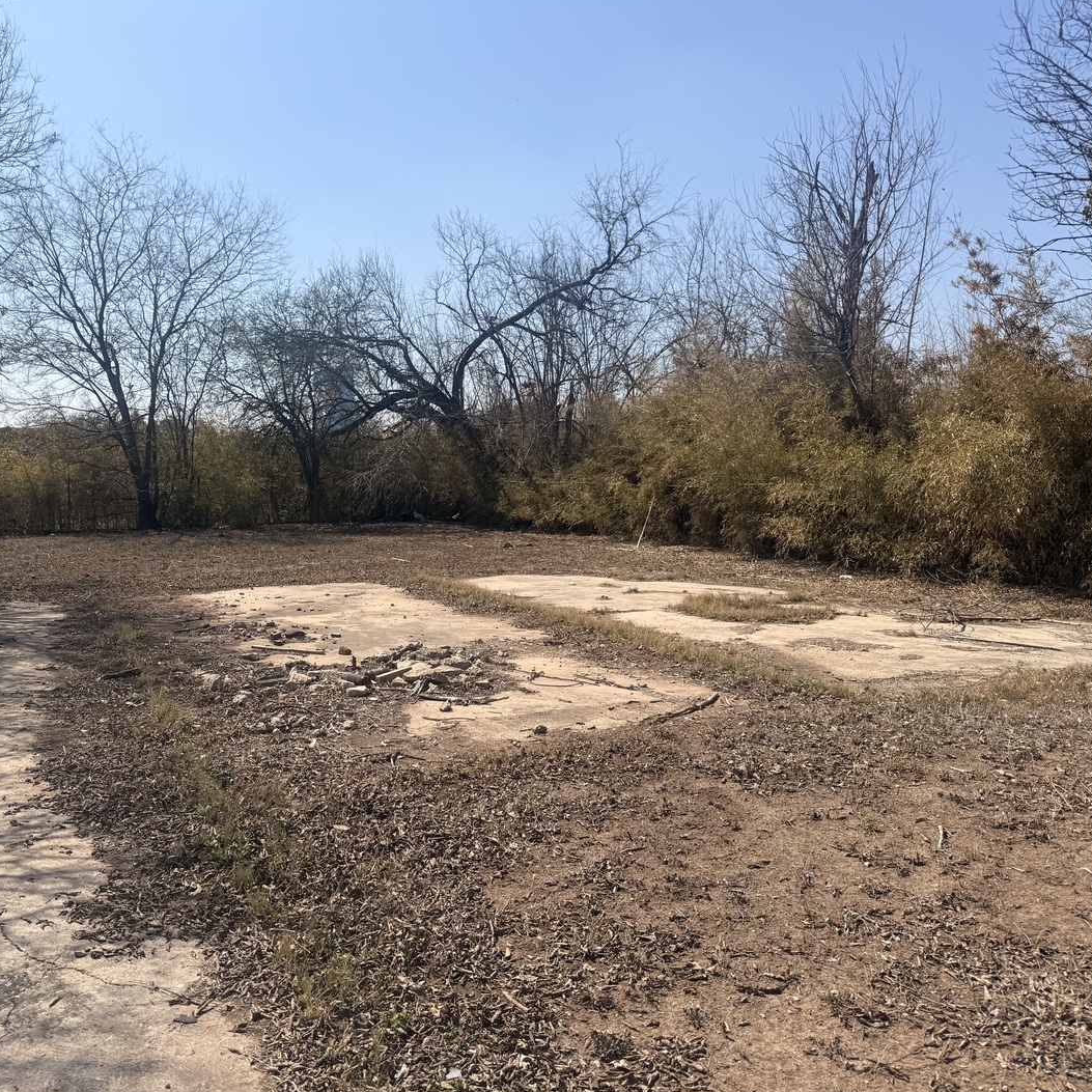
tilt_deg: -4.7
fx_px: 1035
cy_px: 550
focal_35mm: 29
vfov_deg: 55.6
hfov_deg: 55.0
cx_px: 411
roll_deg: -0.7
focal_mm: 6.76
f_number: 1.78
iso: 80
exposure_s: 1/5714
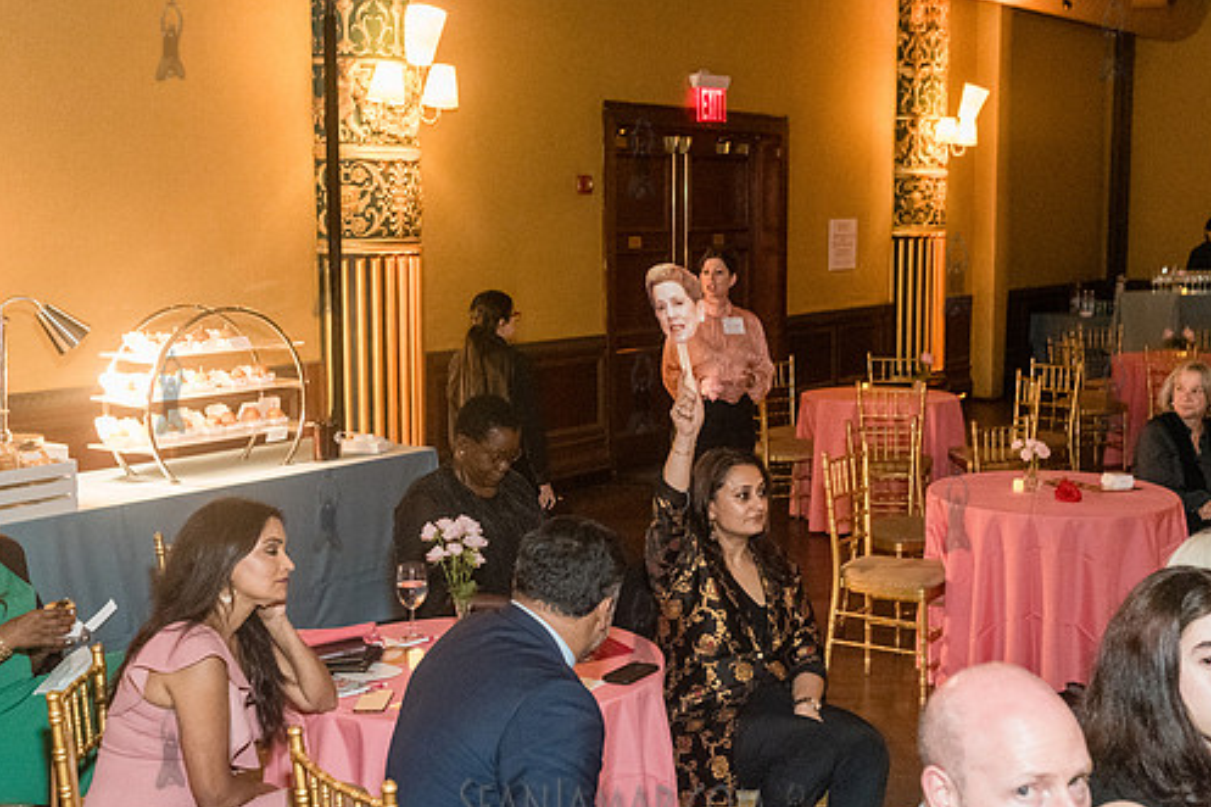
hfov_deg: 42.8
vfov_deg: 29.2
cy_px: 387
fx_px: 1547
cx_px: 590
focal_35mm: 46
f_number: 4
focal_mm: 35
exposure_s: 1/200
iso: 6400
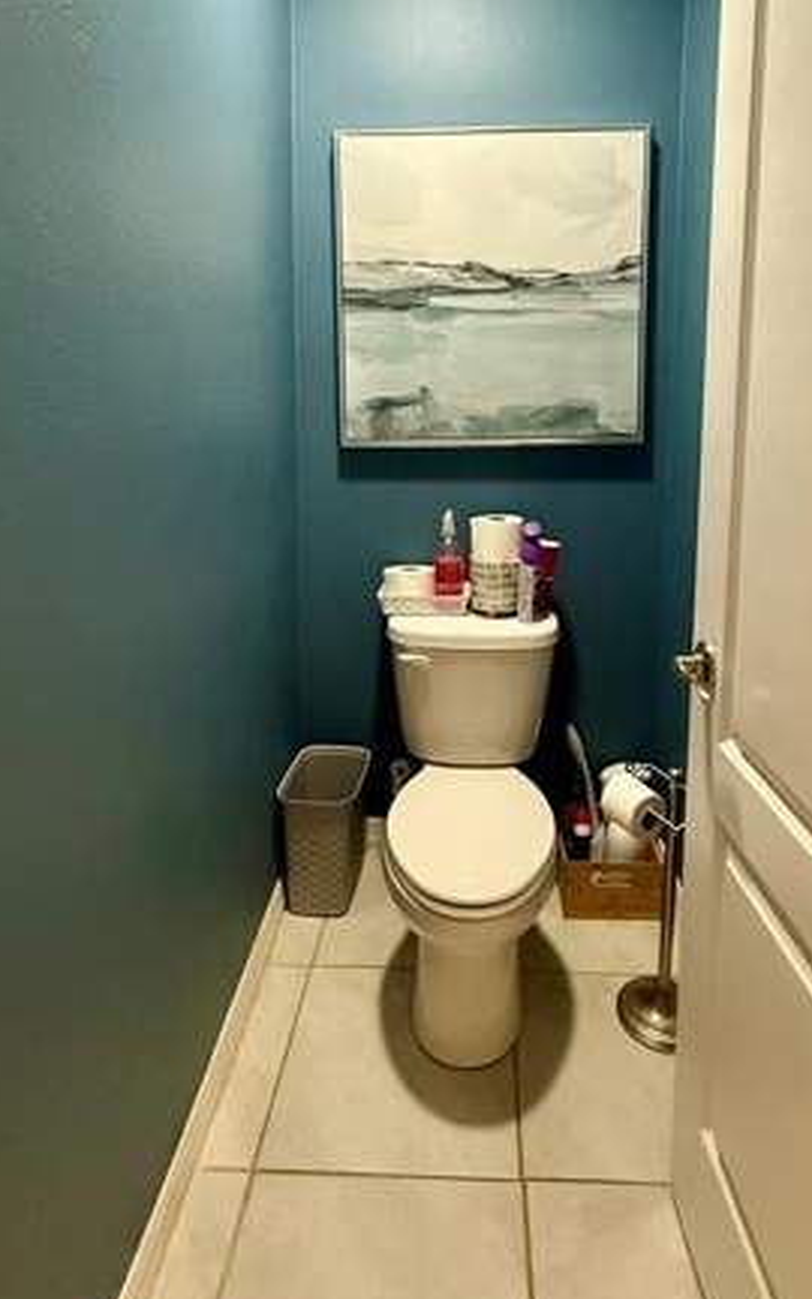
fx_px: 779
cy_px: 478
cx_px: 457
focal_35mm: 22
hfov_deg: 54.9
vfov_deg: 78.1
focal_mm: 2.22
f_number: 2.2
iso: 800
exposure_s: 1/60
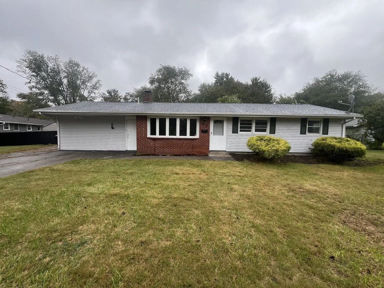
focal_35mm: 13
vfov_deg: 89.9
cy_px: 144
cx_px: 192
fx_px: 144
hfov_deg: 106.2
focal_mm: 1.57
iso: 32
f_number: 1.8
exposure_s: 1/219
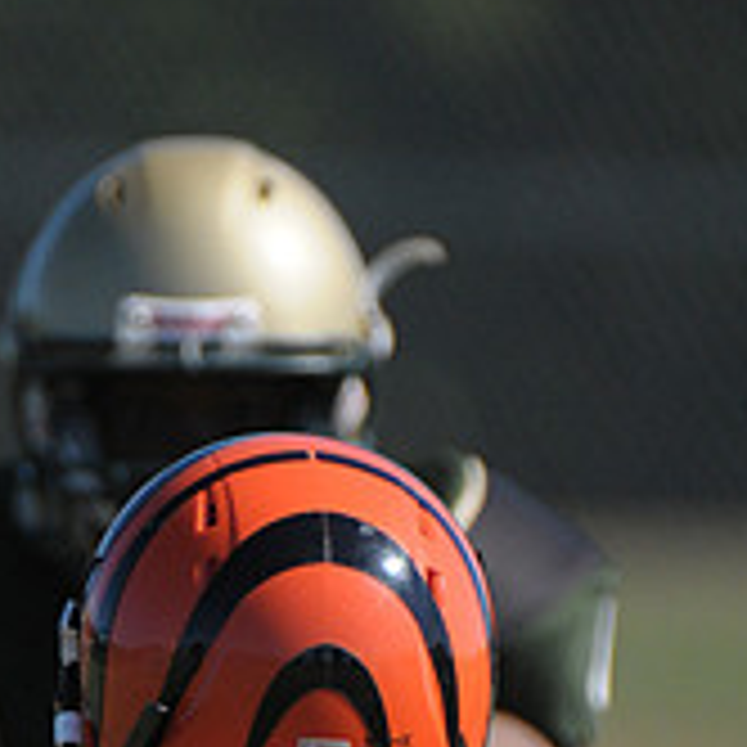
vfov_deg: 1.0
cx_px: 308
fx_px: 43458
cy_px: 1089
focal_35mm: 1780
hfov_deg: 1.0
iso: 640
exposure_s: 1/4000
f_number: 4
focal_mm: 400
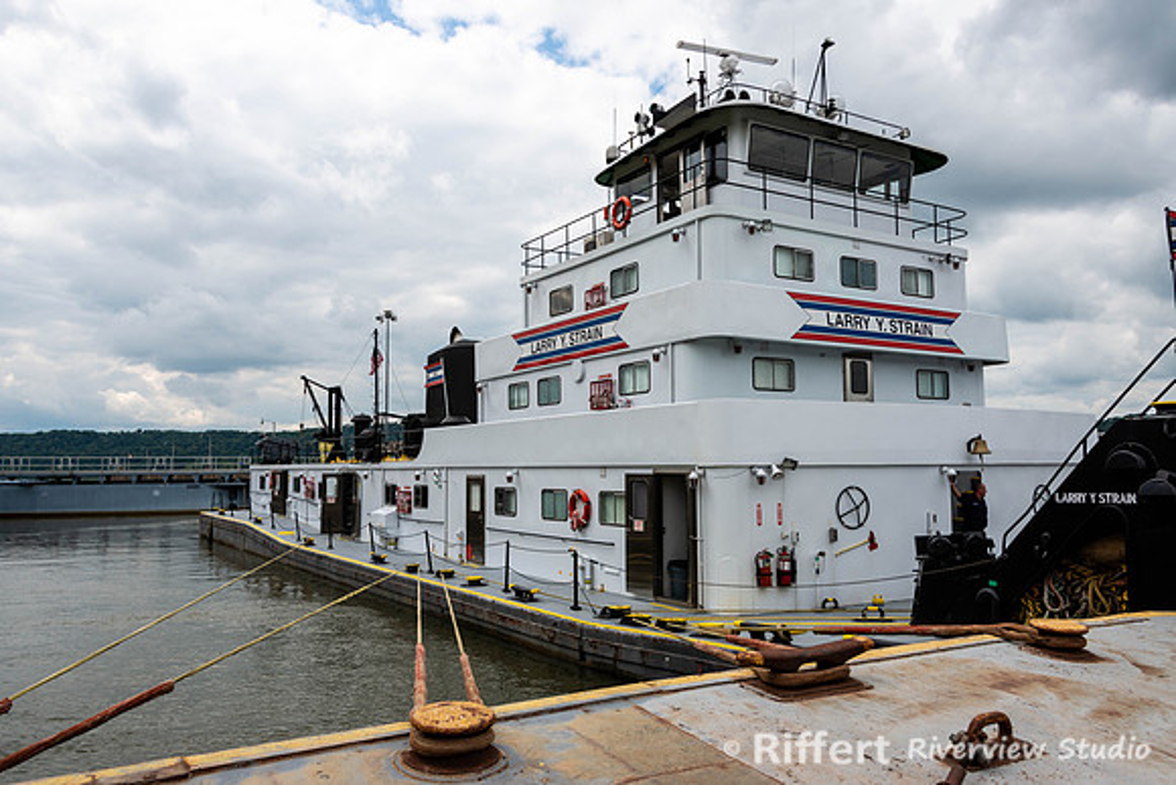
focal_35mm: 28
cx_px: 588
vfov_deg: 46.4
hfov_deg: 65.5
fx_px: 915
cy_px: 392
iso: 100
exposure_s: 1/250
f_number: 10
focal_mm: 28
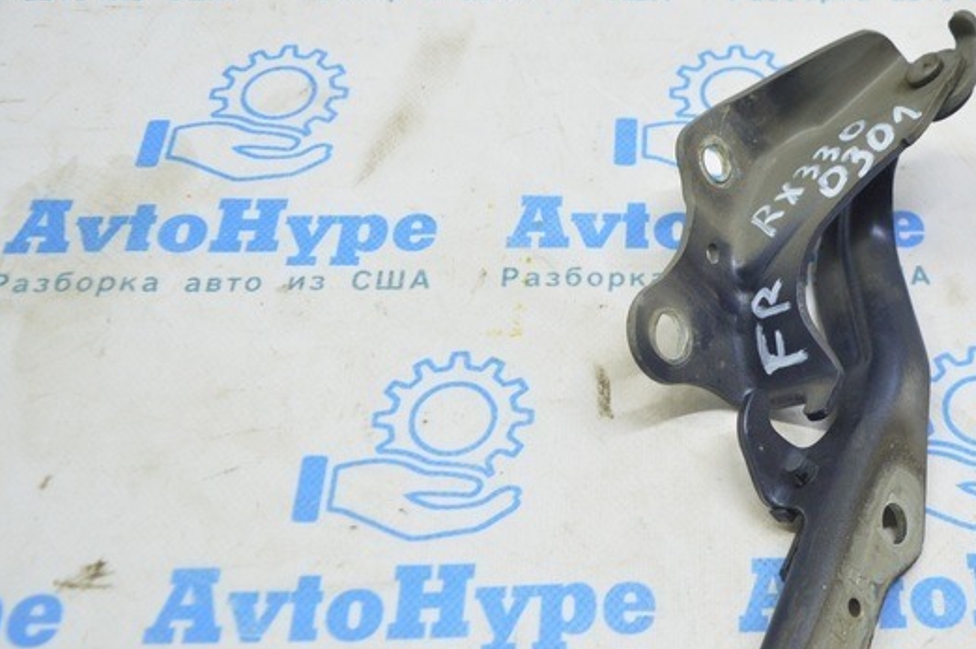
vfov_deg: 25.4
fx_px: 1436
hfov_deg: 36.3
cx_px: 776
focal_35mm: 53
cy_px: 267
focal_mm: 18
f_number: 3.5
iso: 400
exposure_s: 1/40
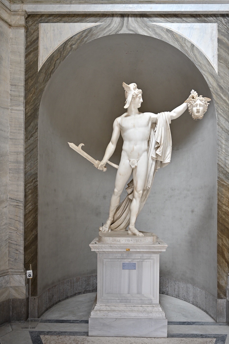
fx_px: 215
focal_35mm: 23
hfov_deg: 55.9
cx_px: 125
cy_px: 167
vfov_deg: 77.1
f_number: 5
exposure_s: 1/80
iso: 100
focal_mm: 19.5
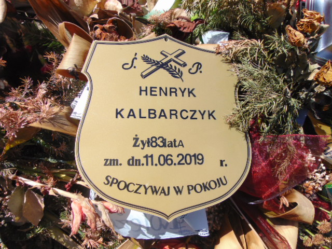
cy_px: 124
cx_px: 166
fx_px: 240
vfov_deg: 54.9
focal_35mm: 25
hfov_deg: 69.4
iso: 80
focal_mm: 4.5
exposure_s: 1/200
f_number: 7.7
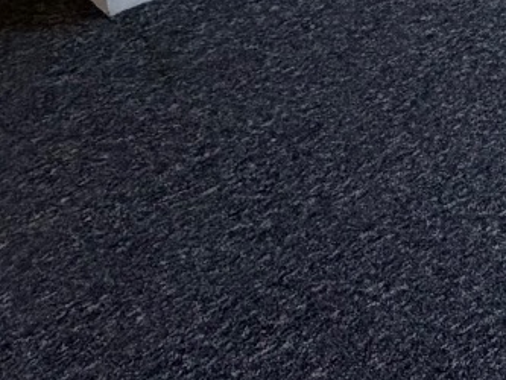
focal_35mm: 86
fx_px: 1258
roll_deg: -0.1
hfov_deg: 18.3
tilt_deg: -6.0
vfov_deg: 13.0
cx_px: 887
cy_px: -537
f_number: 2.2
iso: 250
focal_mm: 2.22
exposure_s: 1/121
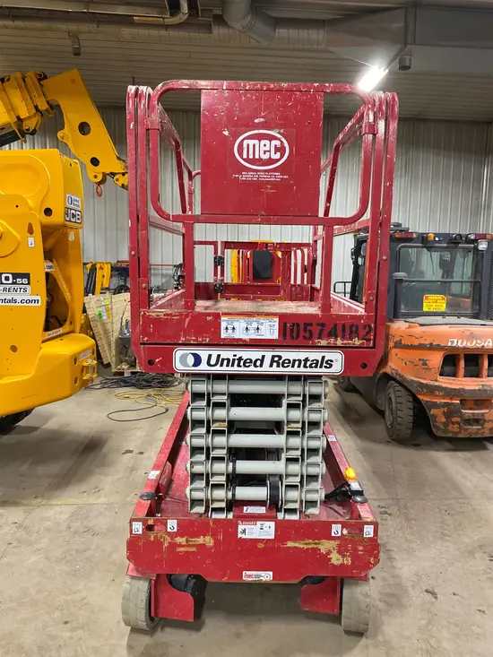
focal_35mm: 26
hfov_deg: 53.1
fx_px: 494
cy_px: 328
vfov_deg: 67.3
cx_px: 246
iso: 250
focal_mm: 4.25
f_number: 1.8
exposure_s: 1/60
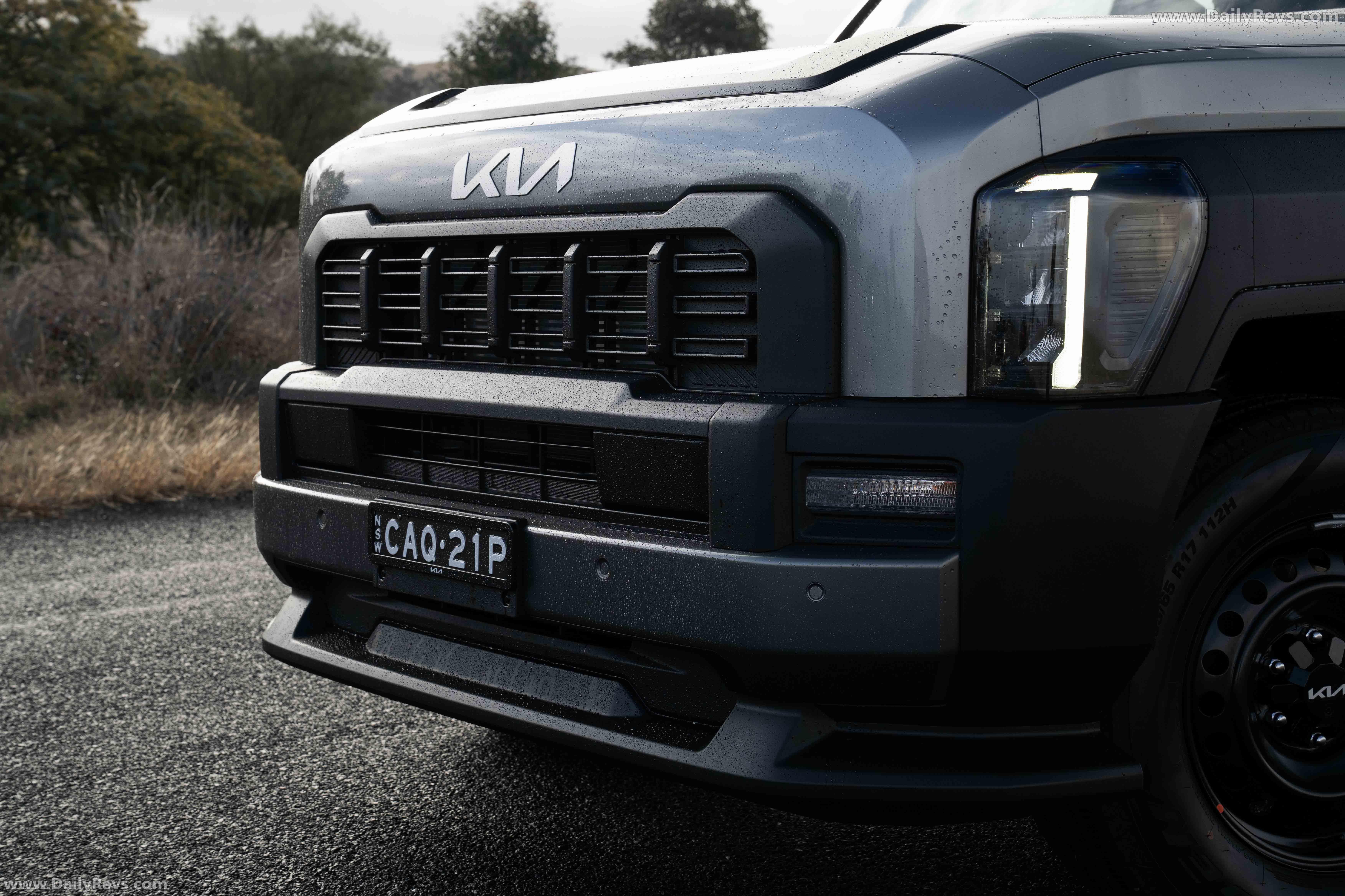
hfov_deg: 36.9
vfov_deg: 25.1
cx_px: 672
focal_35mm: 54
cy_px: 448
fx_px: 2017
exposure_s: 1/320
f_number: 7.1
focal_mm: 54
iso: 800
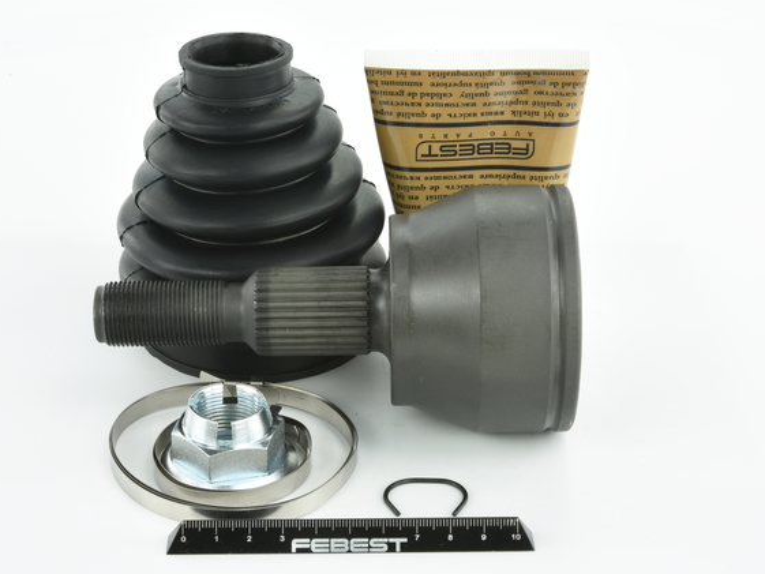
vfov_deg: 19.9
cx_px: 350
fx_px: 1636
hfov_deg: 26.3
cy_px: 314
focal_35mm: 74
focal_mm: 60
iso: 64
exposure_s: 1/2
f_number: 29
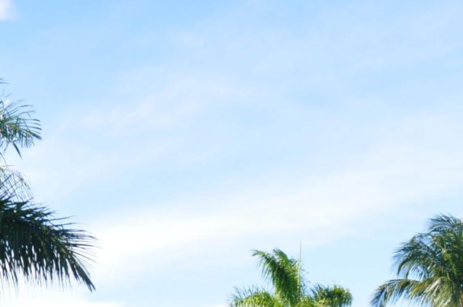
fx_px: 1400
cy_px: 604
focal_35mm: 109
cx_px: 424
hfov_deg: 18.4
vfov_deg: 11.4
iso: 200
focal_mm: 18
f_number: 9
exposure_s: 1/160
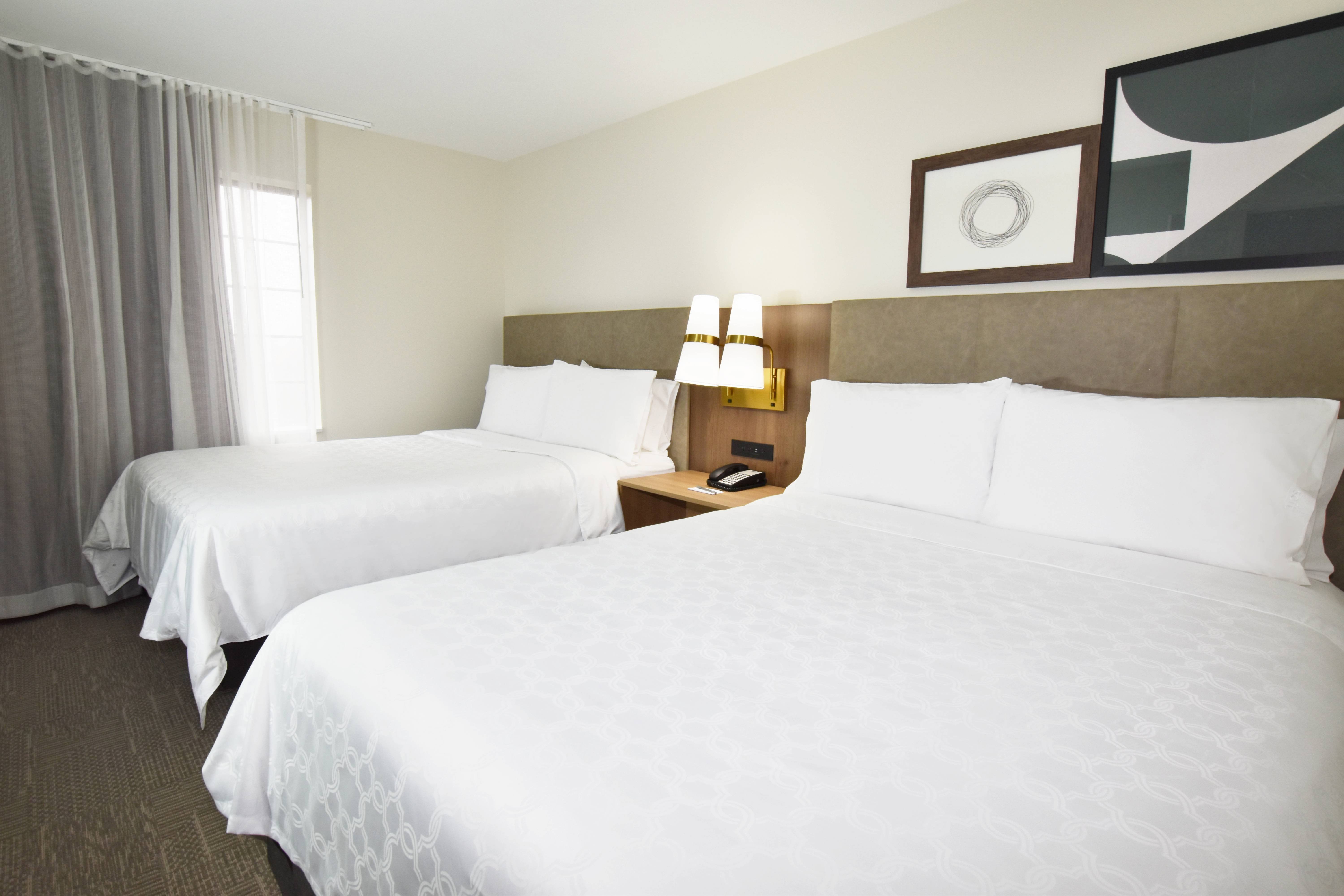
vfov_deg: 67.4
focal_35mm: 18
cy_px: 448
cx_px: 672
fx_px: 672
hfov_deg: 90.0
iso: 640
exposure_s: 1/125
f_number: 9
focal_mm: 12
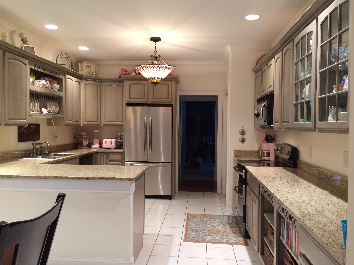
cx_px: 177
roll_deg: +1.0
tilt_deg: -1.5
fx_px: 297
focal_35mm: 29
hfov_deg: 61.7
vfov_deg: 48.2
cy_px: 132
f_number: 2.2
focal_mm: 4.15
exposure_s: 1/30
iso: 160
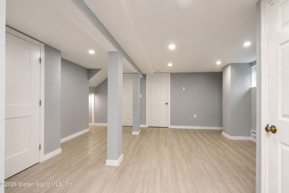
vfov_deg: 77.3
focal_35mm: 15
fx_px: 120
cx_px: 144
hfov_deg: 100.4
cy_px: 96
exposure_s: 1/80
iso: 1600
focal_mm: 10
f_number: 9
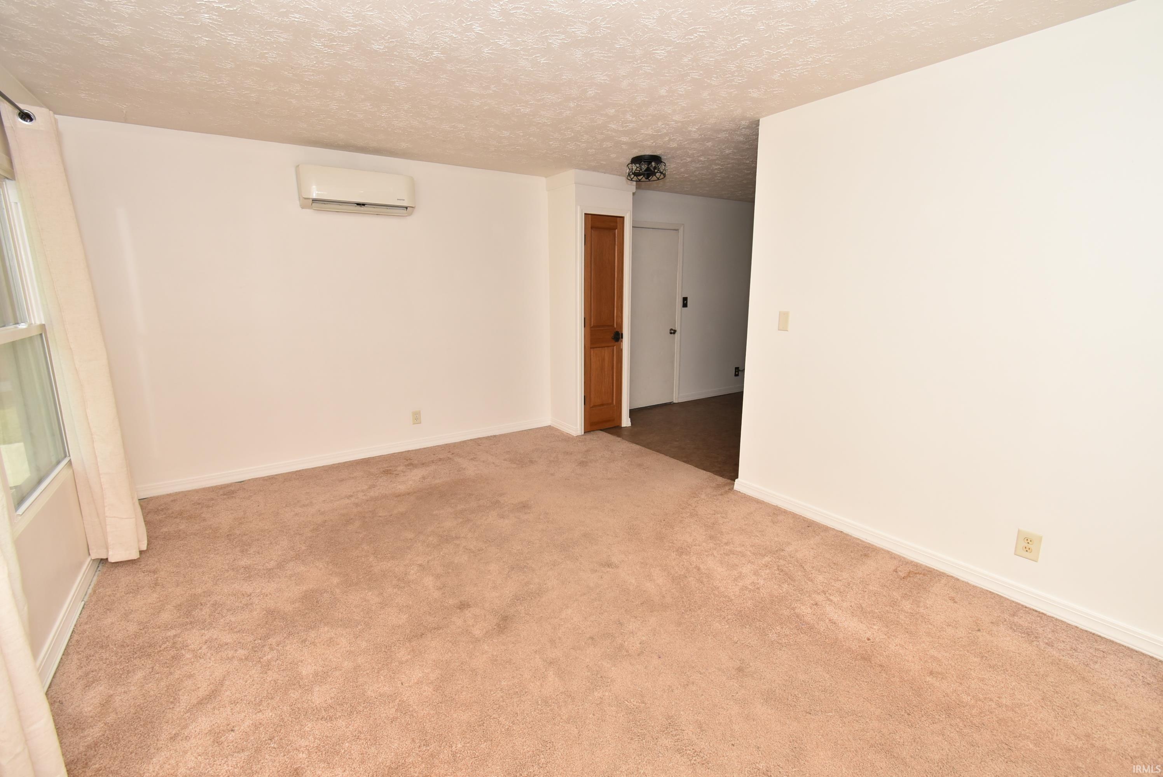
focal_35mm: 15
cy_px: 388
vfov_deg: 77.4
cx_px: 582
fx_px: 485
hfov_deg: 100.3
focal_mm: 10
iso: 400
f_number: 6.3
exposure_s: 1/100
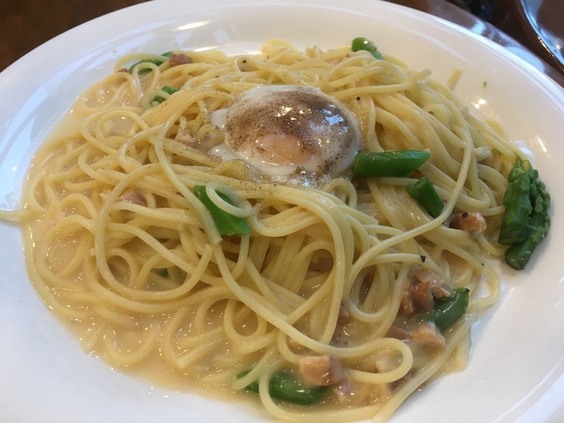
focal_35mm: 29
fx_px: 472
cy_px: 212
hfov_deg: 61.7
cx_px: 282
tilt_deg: -49.5
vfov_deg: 48.2
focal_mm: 4.15
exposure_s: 1/33
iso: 100
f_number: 2.2
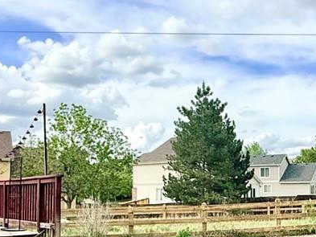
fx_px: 520
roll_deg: -0.4
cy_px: 161
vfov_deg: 25.5
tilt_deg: +3.7
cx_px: 208
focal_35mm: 57
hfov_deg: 33.5
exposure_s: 1/2717
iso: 50
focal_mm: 2.22
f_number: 2.2
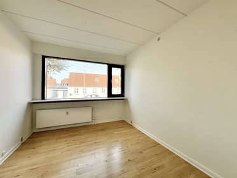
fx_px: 96
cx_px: 118
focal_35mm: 14
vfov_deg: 85.7
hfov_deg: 102.0
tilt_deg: -0.2
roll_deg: +0.1
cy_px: 89
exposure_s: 1/383
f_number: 2.2
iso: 40
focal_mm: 2.22
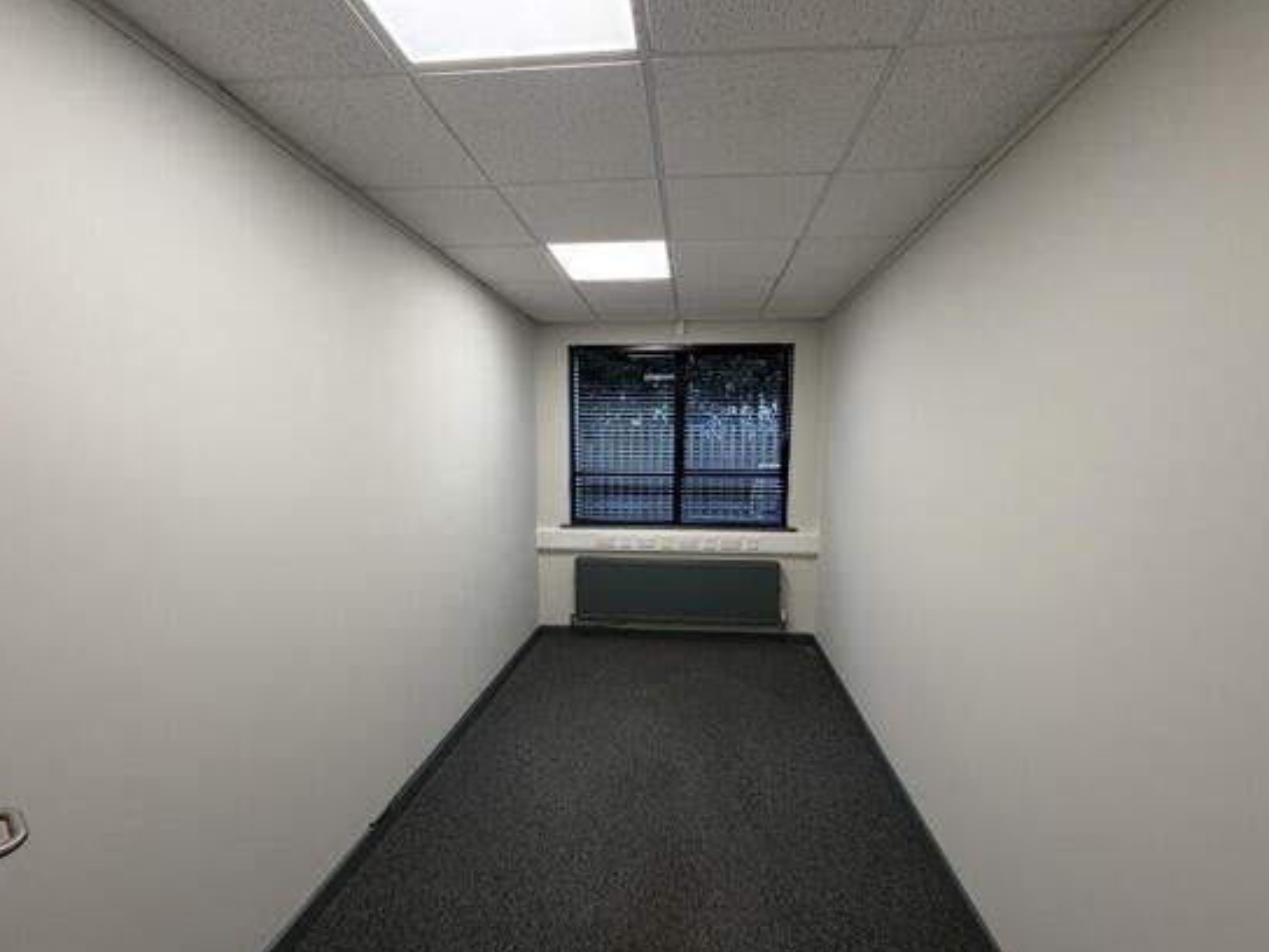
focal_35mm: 15
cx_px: 654
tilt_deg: -5.1
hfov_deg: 98.1
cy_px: 503
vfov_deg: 81.7
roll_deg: +0.6
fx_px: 550
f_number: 2.2
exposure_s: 1/100
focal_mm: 2.22
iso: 160
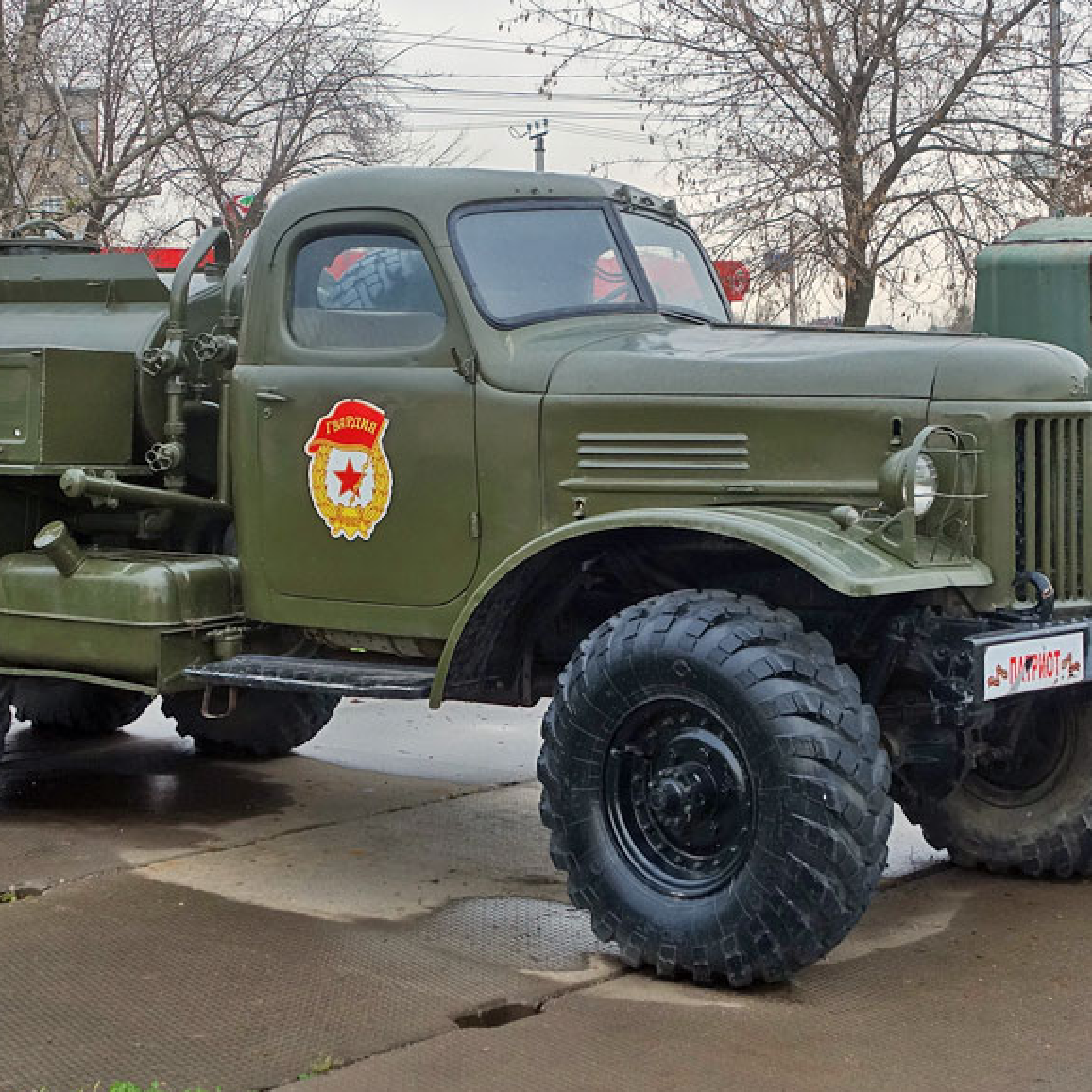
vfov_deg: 28.4
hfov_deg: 28.6
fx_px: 2141
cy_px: 346
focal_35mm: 60
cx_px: 523
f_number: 4
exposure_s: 1/100
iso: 125
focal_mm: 12.78
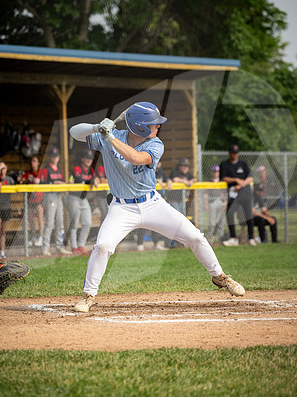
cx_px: 148
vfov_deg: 8.3
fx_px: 2750
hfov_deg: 6.2
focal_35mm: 240
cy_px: 179
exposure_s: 1/2500
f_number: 5.3
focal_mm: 220
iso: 800
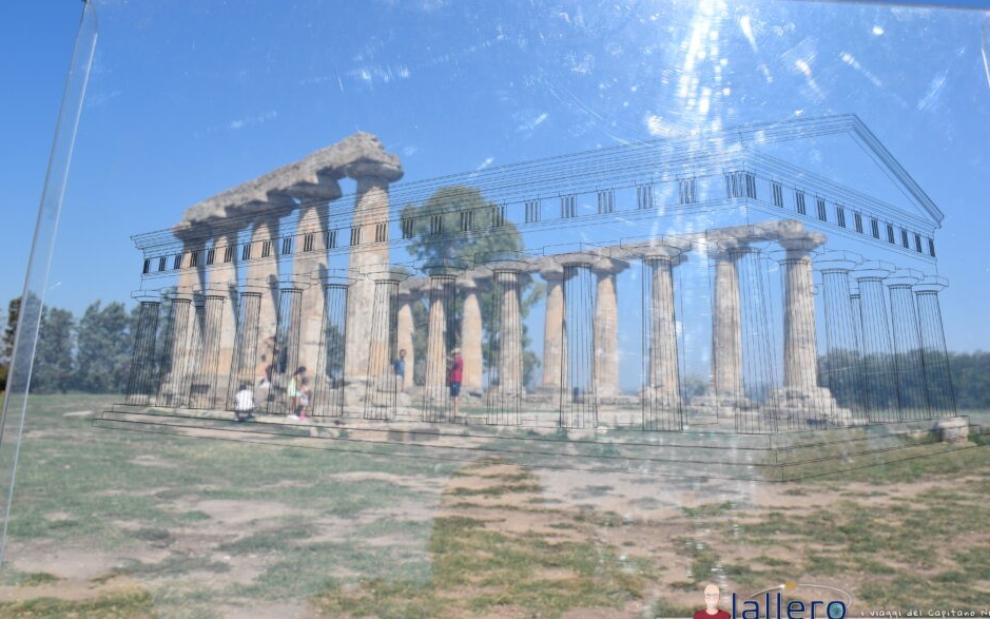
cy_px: 279
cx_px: 535
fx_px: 809
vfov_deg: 41.8
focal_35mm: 30
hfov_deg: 62.8
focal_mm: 18
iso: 200
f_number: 11
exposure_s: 1/500
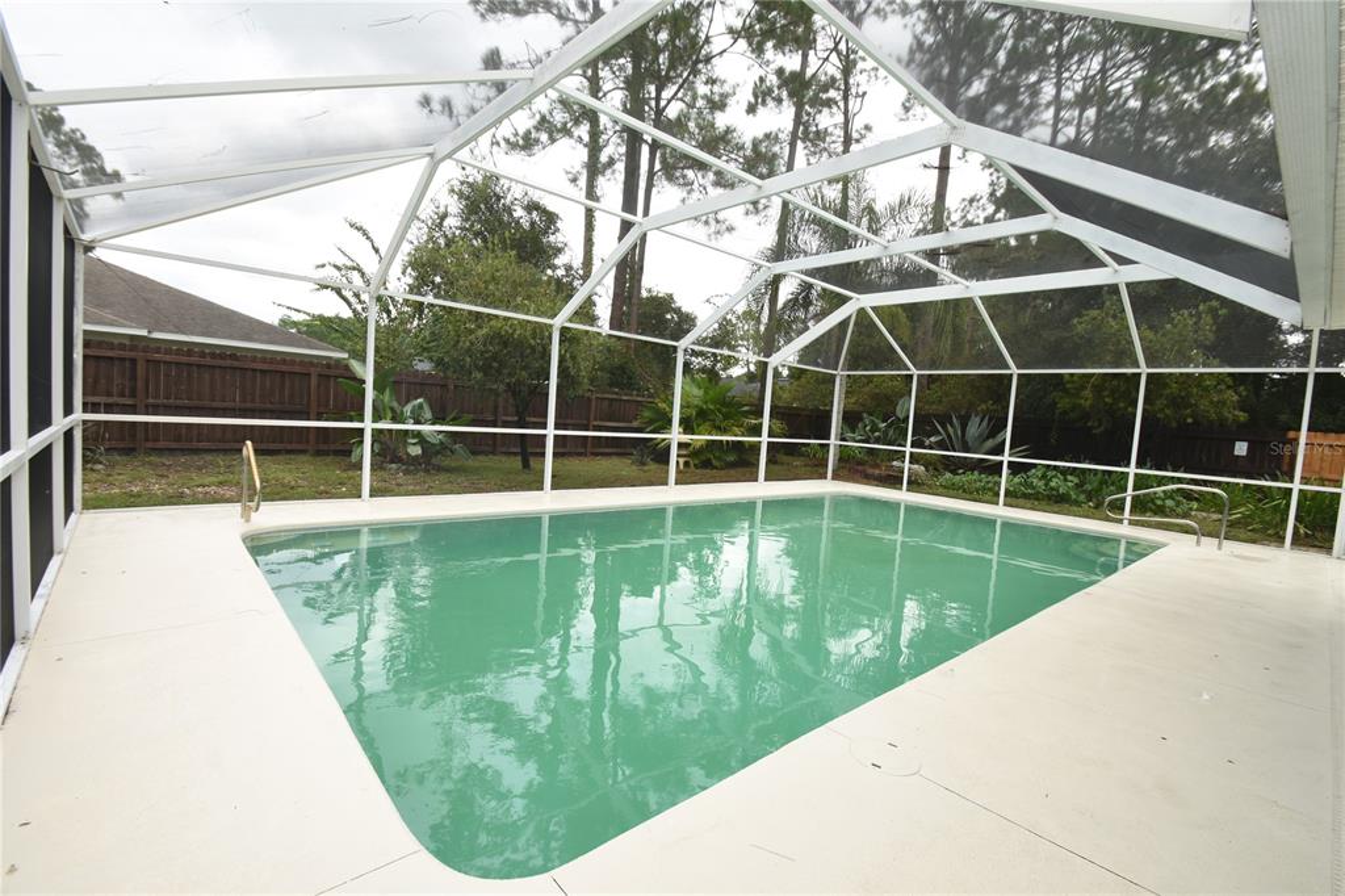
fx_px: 560
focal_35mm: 15
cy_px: 448
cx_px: 672
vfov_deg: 77.3
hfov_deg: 100.4
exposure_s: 1/125
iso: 100
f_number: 5.6
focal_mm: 10
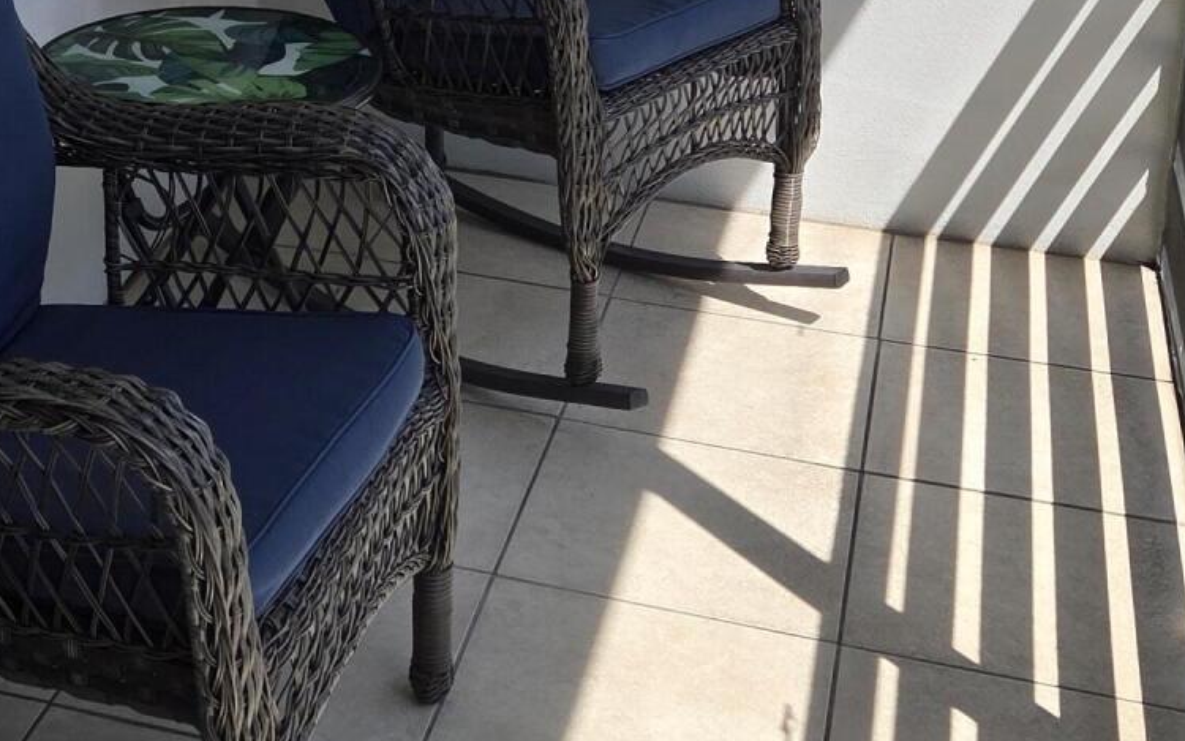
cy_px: -55
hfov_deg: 31.0
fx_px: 2099
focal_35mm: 65
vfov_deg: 19.3
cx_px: 314
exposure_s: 1/1571
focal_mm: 5.4
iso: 80
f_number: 1.8
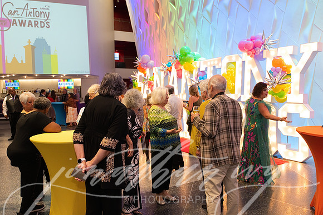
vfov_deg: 43.6
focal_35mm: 30
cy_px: 108
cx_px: 162
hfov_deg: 61.9
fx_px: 269
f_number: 3.2
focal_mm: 30
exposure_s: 1/125
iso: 2000
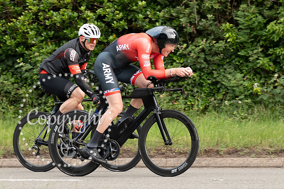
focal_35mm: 247
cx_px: 124
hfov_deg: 8.3
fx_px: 1953
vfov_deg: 5.6
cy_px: 112
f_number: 4
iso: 640
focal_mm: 106
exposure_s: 1/1000
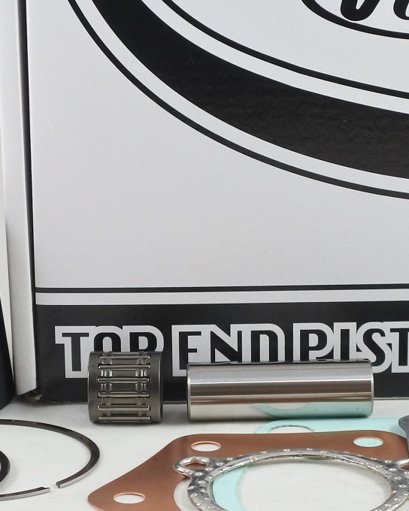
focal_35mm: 108
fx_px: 1634
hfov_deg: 14.3
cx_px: 195
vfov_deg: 17.8
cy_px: 253
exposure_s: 1/125
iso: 500
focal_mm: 15.7
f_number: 4.2
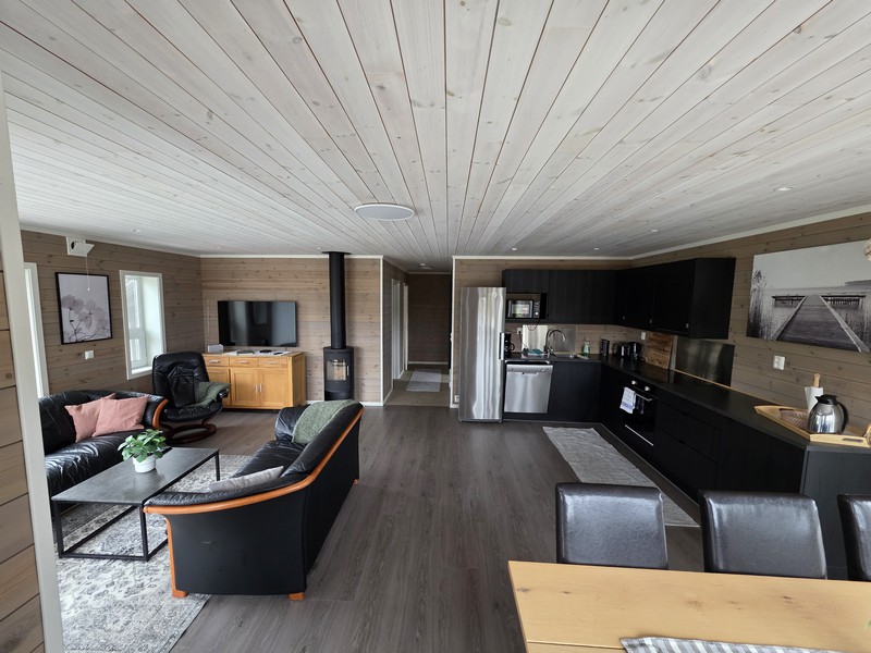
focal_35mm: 13
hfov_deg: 106.2
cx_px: 436
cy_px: 326
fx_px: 327
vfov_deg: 89.9
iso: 250
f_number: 1.9
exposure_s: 1/100
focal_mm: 2.2
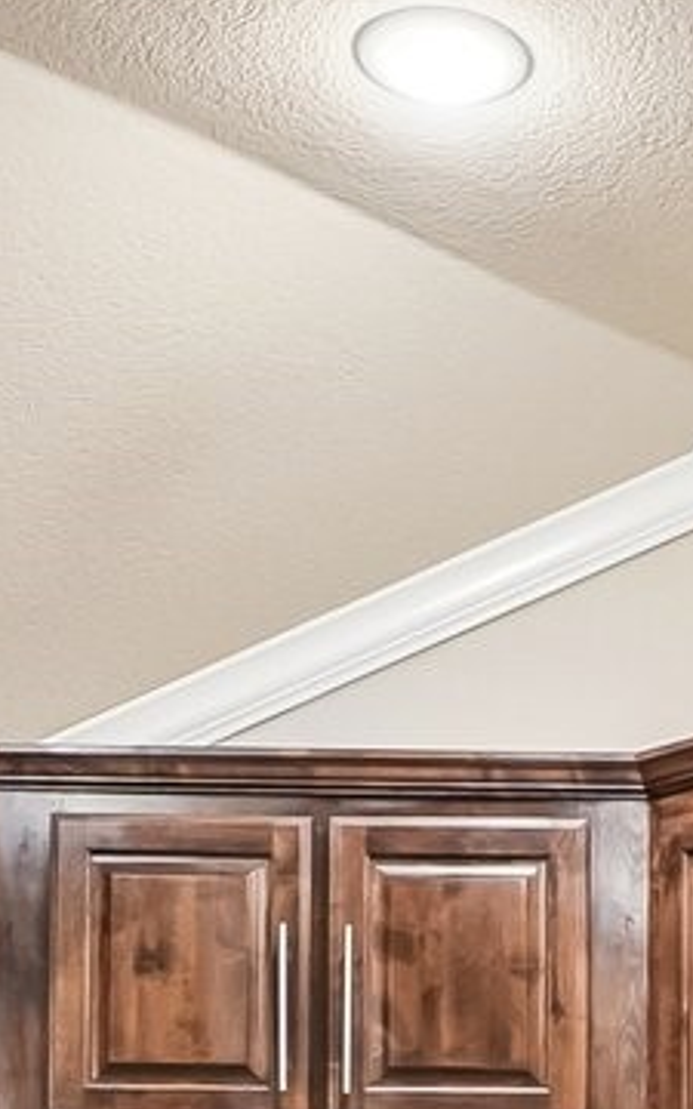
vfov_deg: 20.9
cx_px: 906
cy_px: 1570
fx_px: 2629
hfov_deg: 14.4
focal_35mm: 87
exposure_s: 1/2.5
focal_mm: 10
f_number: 8
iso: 400
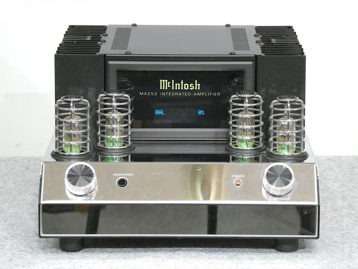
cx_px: 179
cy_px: 134
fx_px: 1479
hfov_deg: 13.8
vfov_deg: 10.4
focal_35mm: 143
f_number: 5.4
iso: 1600
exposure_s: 1/30
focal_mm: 25.6
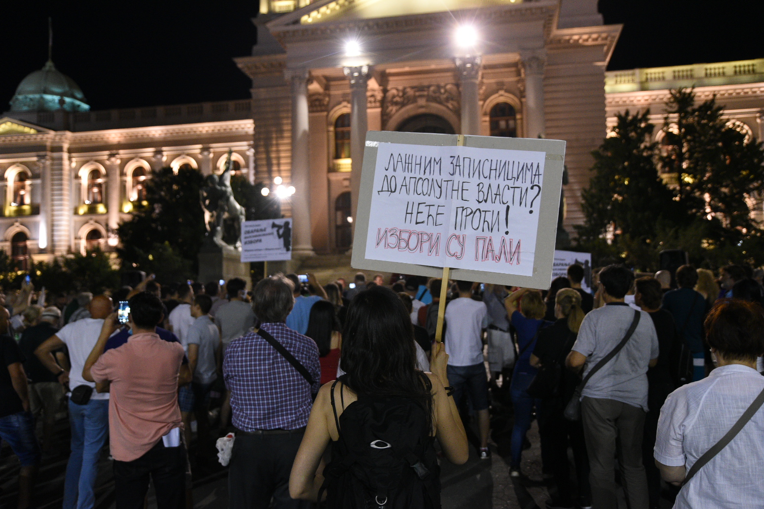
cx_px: 389
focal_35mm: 33
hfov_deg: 57.2
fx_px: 700
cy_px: 247
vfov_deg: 40.0
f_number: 4
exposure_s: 1/60
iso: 3200
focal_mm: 32
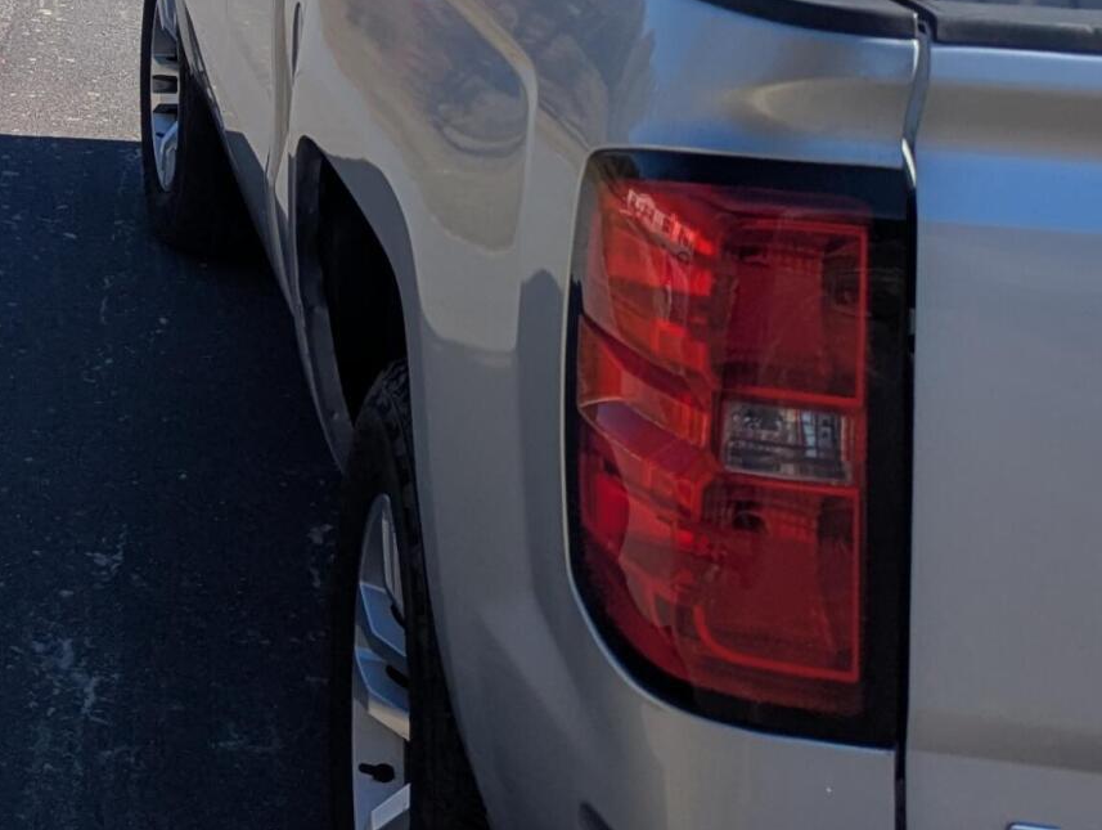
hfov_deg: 20.2
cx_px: -528
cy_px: -495
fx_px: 2678
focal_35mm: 84
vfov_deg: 15.8
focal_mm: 6.81
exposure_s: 1/2179
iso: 46
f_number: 1.85
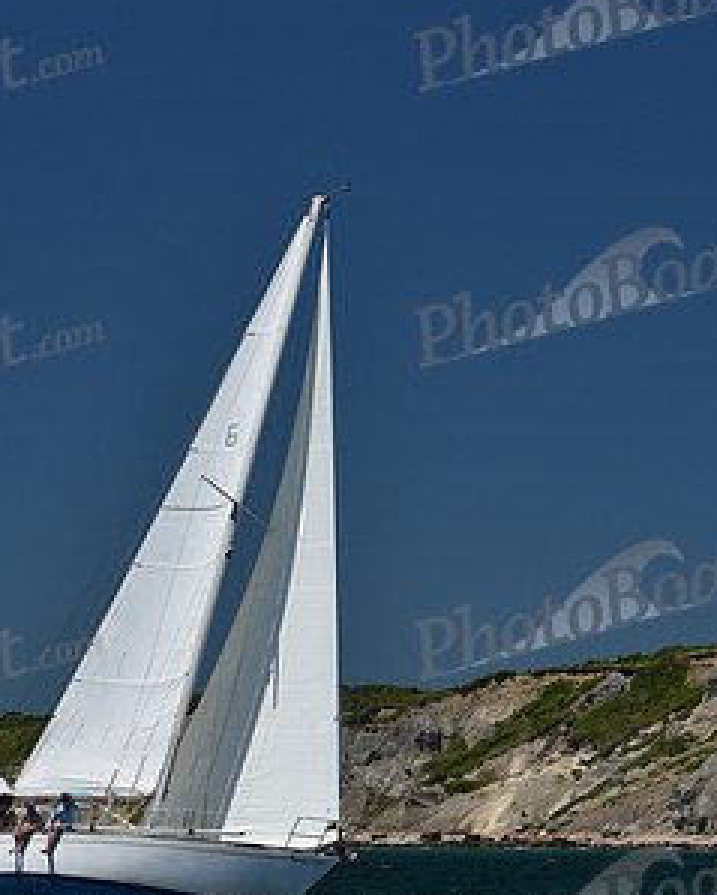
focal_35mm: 168
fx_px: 4449
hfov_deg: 9.2
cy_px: 490
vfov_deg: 11.5
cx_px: 260
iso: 250
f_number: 8
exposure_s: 1/800
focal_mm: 92
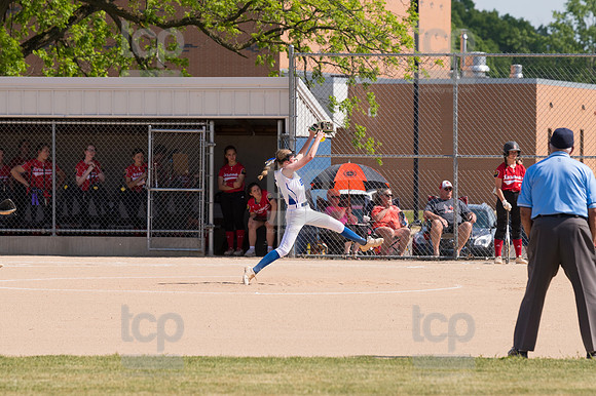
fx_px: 4964
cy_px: 198
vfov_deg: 4.6
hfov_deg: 6.9
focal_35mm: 300
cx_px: 298
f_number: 5.6
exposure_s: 1/1600
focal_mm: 200
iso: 320
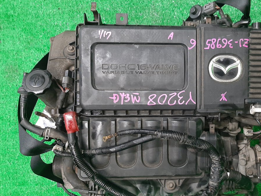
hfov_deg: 43.5
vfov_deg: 34.3
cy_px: 108
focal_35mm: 42
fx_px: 317
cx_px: 191
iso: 180
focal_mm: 3.93
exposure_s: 1/50
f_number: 1.7
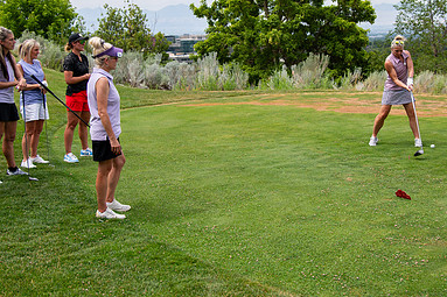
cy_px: 86
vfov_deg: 25.7
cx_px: 260
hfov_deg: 38.1
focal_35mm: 52
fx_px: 645
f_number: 4
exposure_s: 1/2500
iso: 200
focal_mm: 30
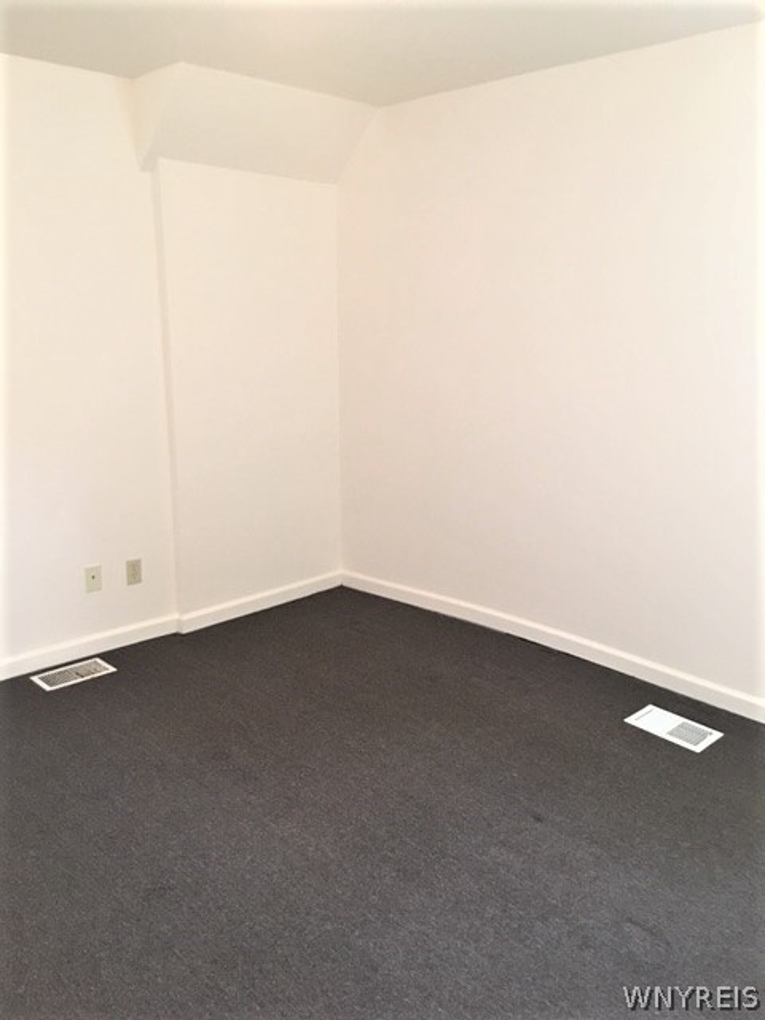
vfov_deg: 61.7
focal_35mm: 29
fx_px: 855
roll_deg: +0.6
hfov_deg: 48.2
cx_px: 382
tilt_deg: -12.1
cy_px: 510
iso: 100
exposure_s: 1/10
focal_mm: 4.15
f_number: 2.2
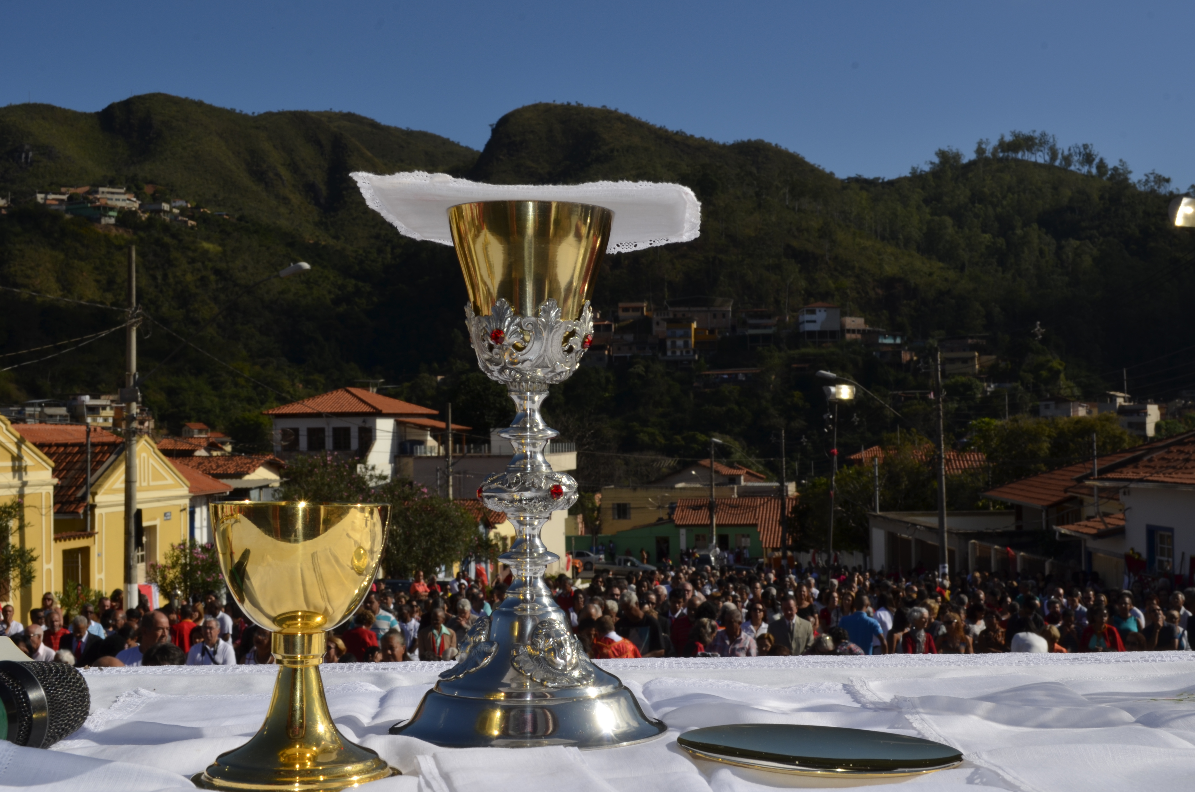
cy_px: 396
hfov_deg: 41.2
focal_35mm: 48
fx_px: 1590
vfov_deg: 28.0
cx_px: 598
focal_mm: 32
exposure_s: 1/200
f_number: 13
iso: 100
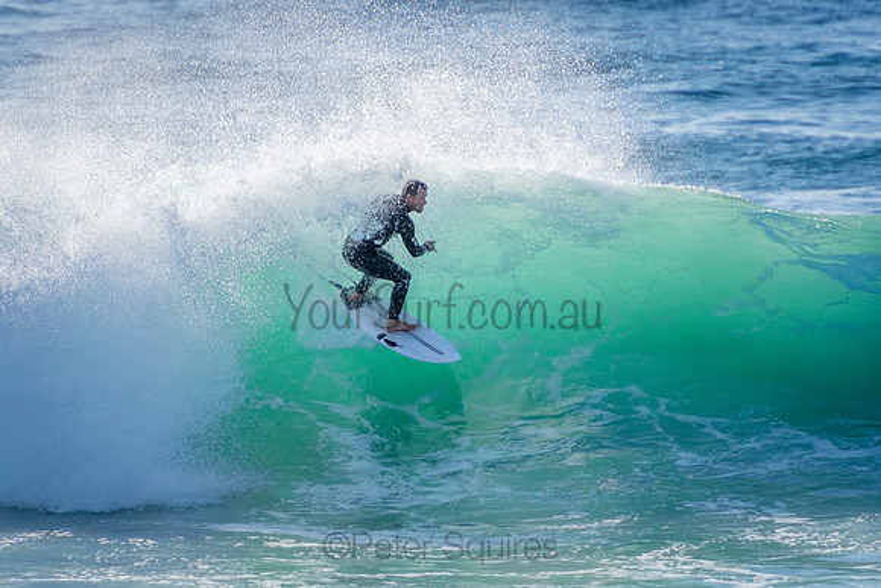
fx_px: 14686
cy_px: 294
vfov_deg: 2.3
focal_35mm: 600
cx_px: 440
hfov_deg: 3.4
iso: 250
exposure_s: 1/2000
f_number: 5.6
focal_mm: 400
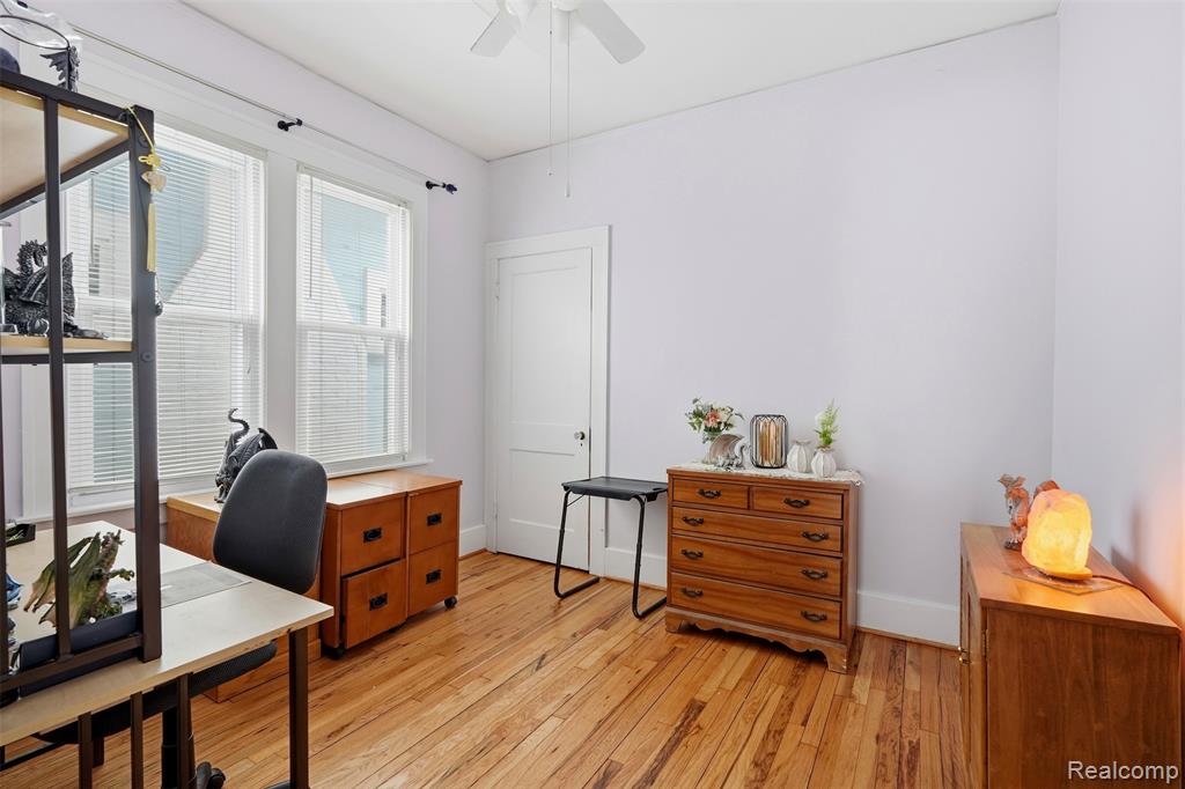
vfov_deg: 70.4
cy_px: 394
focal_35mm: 17
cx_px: 592
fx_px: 559
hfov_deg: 93.3
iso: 250
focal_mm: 17
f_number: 8
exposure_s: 1/125
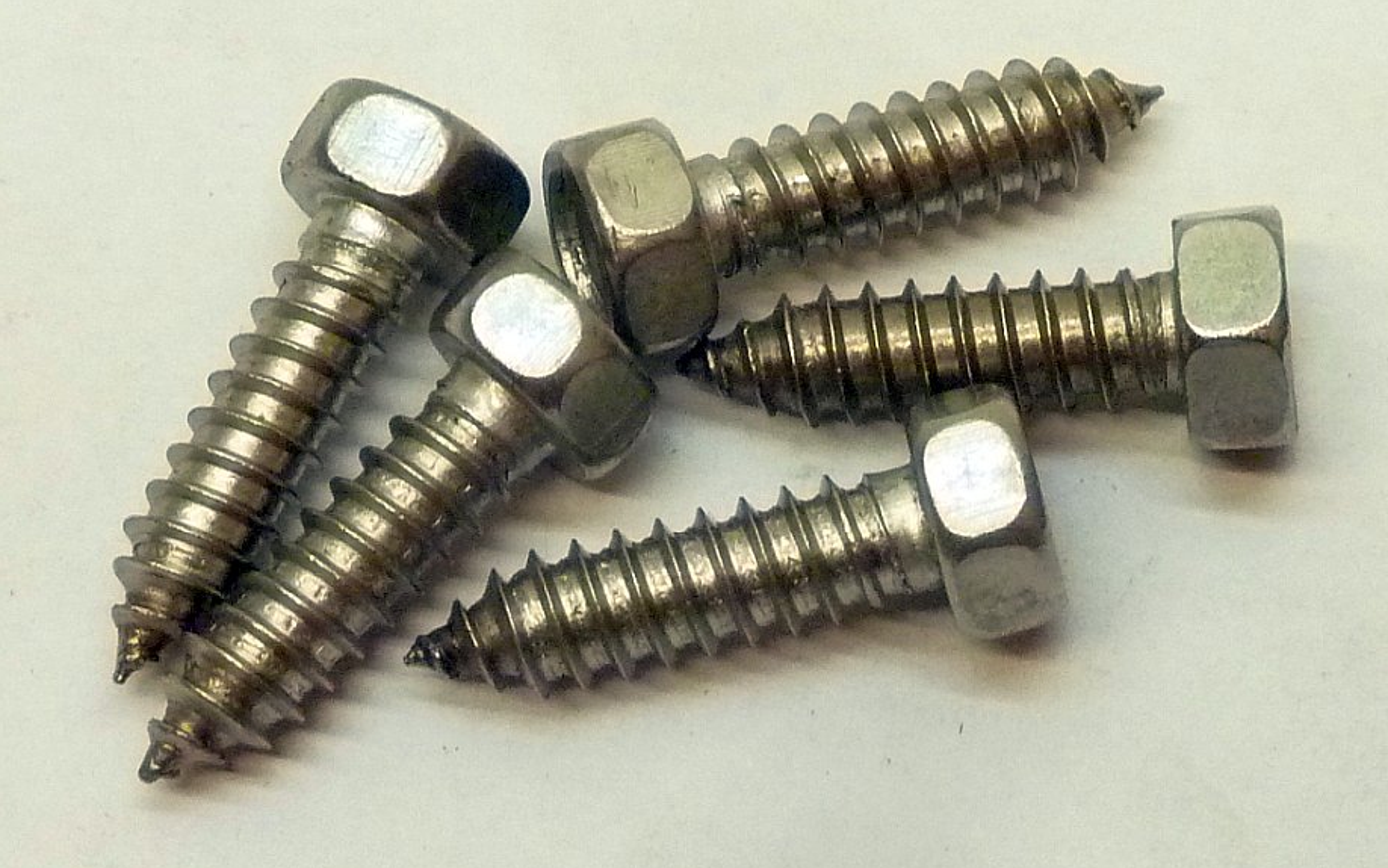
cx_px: 702
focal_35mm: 56
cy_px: 402
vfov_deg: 23.1
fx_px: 2119
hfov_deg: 36.3
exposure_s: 1/40
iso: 400
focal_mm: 8.5
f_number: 3.8
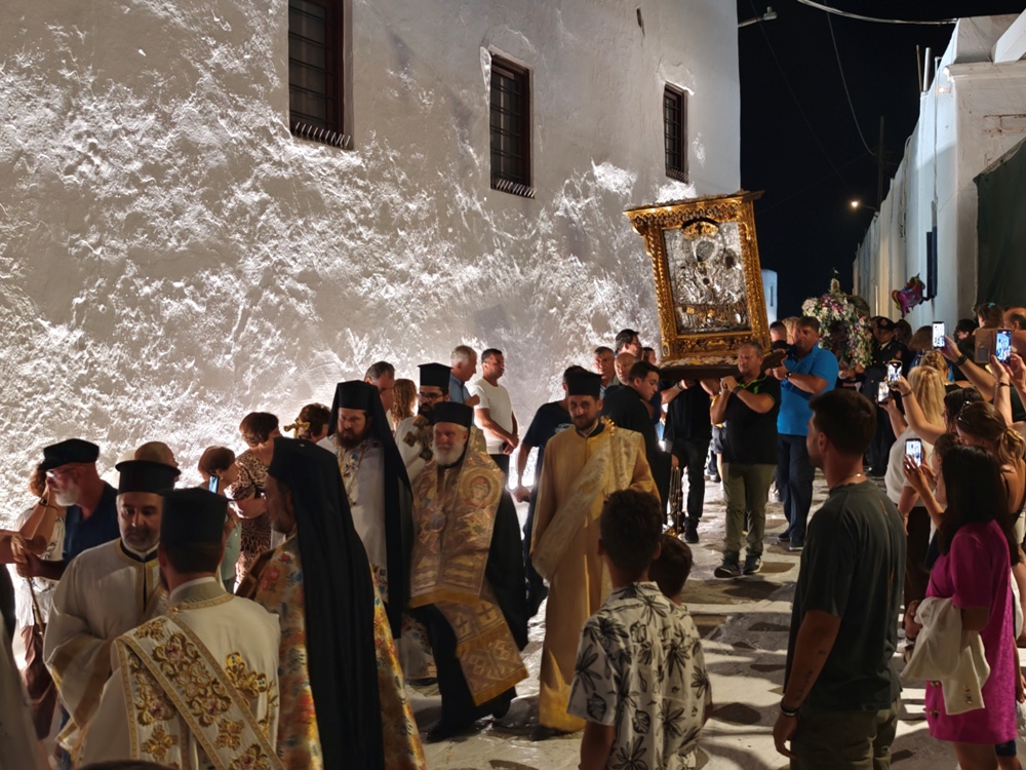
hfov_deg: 45.8
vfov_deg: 35.1
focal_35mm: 41
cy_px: 385
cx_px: 513
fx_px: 1215
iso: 2500
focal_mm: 8.72
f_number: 1.63
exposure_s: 1/33.3
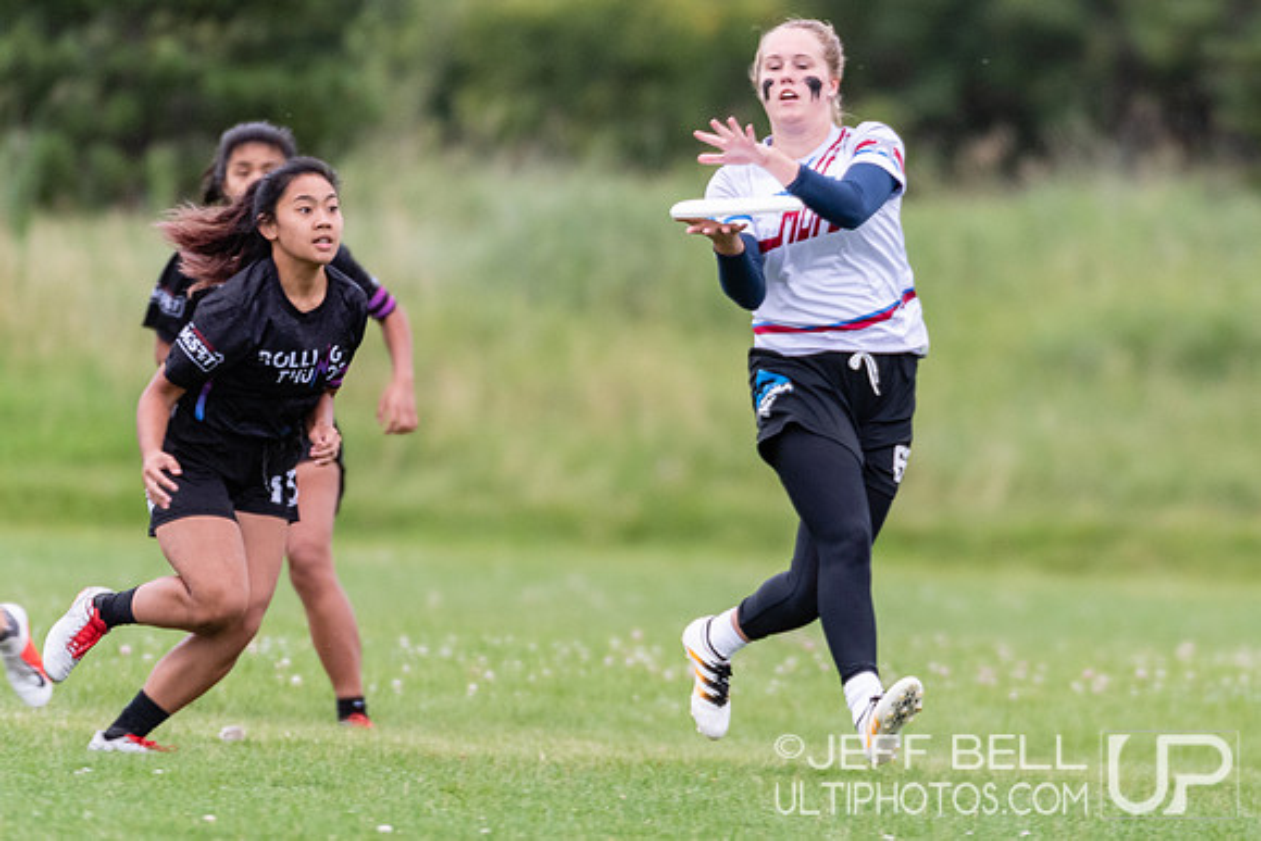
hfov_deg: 2.3
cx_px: 903
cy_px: 352
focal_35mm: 900
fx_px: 31531
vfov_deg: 1.5
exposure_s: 1/1000
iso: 720
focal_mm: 400
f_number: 4
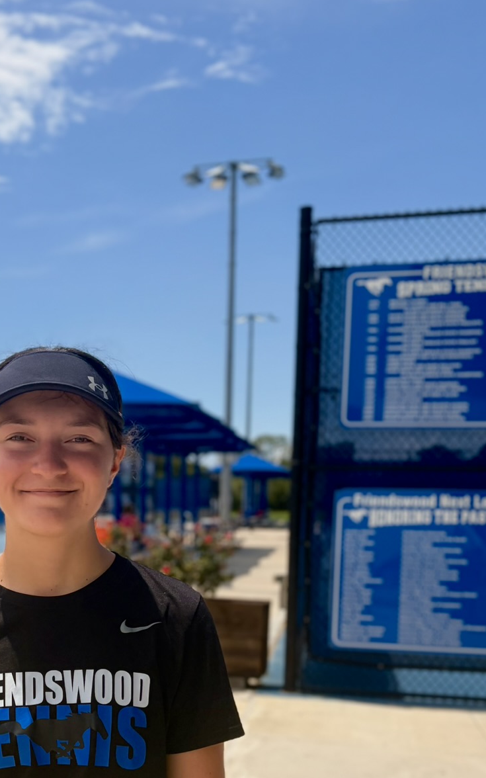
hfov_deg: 25.8
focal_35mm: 48
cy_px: 581
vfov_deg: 40.7
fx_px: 1017
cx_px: 22
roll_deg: -0.6
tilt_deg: -3.9
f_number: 1.6
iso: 64
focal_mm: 5.96
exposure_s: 1/6993
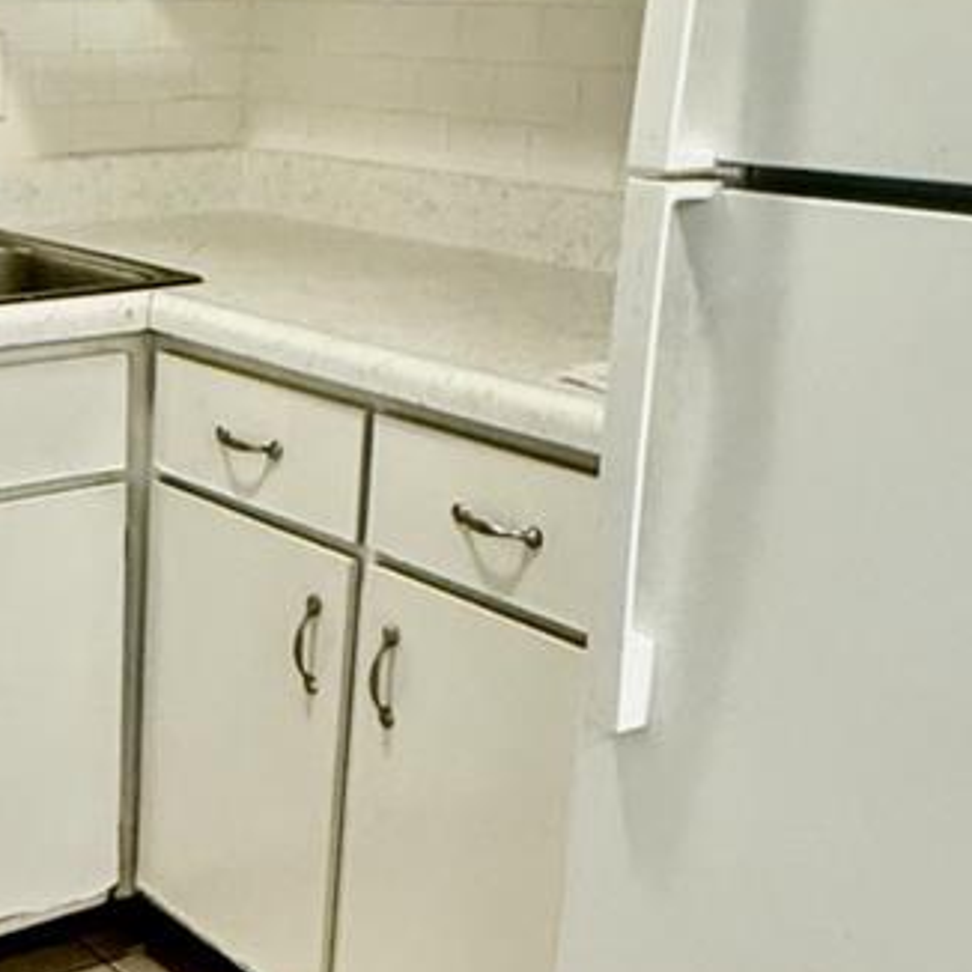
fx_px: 1811
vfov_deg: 30.0
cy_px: 575
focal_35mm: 57
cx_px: -19
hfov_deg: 28.1
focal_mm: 2.22
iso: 320
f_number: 2.2
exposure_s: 1/60
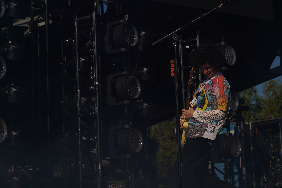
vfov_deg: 13.0
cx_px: 141
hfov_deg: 19.5
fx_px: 822
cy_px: 94
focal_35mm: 105
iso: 100
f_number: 8
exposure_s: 1/1000
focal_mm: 105
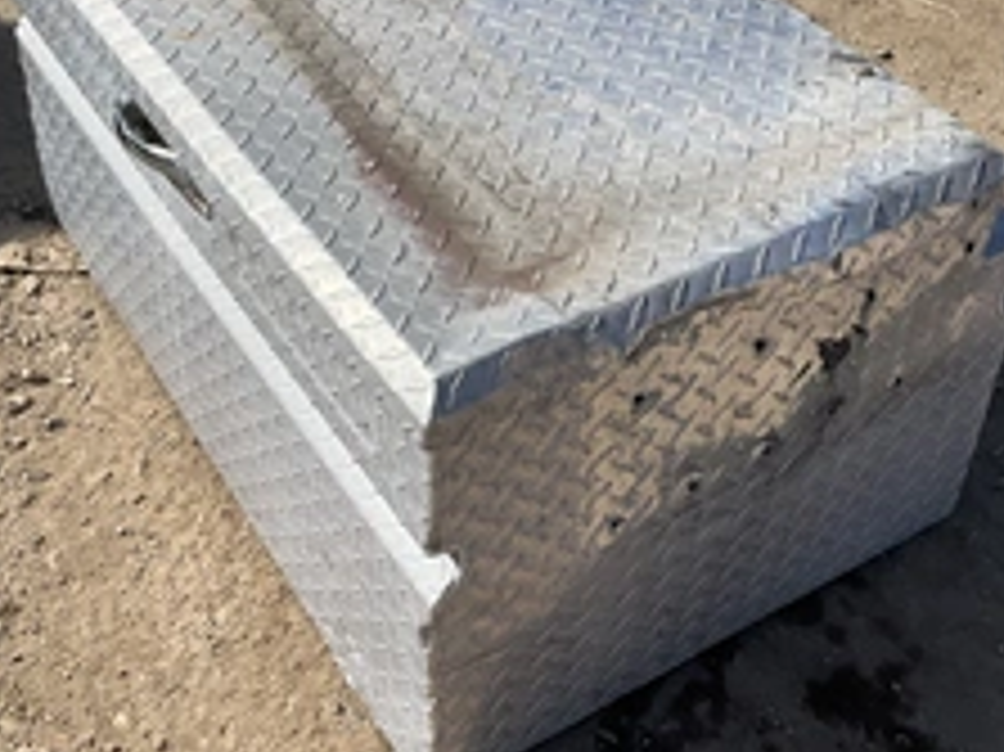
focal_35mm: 52
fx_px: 1507
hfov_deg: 36.8
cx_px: 545
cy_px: 248
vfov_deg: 27.8
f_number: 1.8
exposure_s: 1/2320
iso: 25
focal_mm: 3
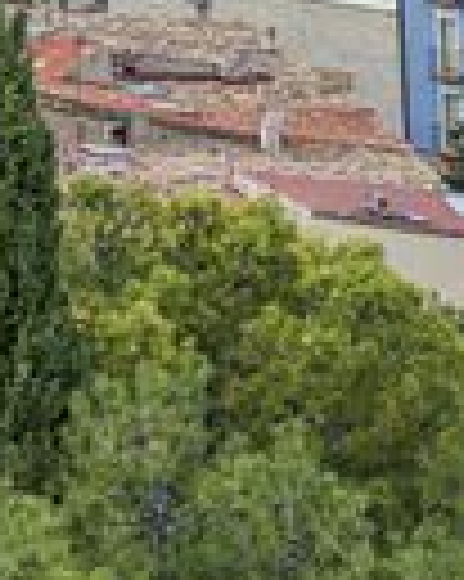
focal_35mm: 375
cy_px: -488
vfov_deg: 5.1
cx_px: 1743
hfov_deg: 3.9
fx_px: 6445
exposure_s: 1/320
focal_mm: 62
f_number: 4.5
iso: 100
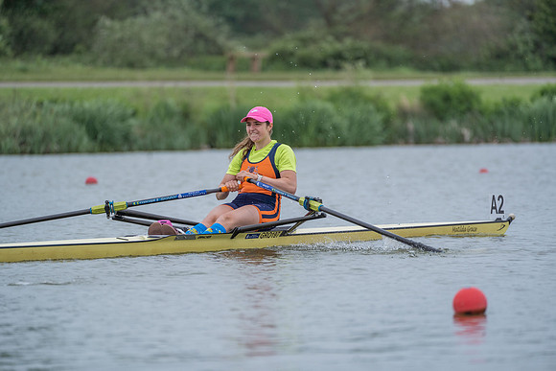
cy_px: 186
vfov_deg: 3.4
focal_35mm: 400
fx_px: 6179
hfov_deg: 5.2
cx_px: 278
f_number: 5.6
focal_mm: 400
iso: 500
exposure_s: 1/1250
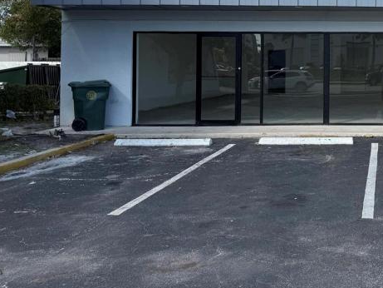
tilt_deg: +0.6
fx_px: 553
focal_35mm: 50
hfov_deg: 34.9
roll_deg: +0.5
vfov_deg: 28.4
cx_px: 378
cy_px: 54
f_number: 1.78
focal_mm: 6.76
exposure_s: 1/4049
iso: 80
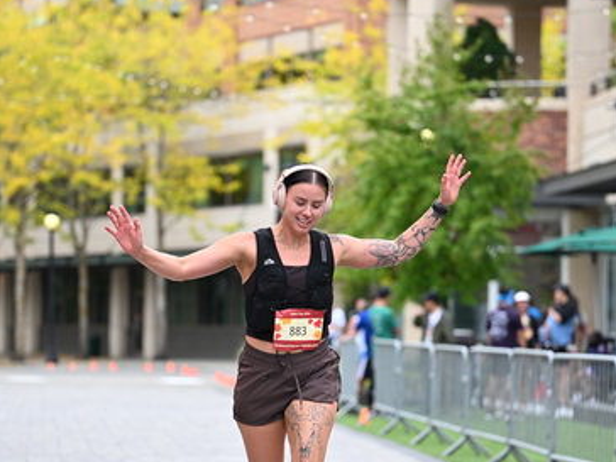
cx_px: 309
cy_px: 291
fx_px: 2563
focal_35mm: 144
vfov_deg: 10.3
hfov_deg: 13.7
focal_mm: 99
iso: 640
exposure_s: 1/2000
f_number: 2.8
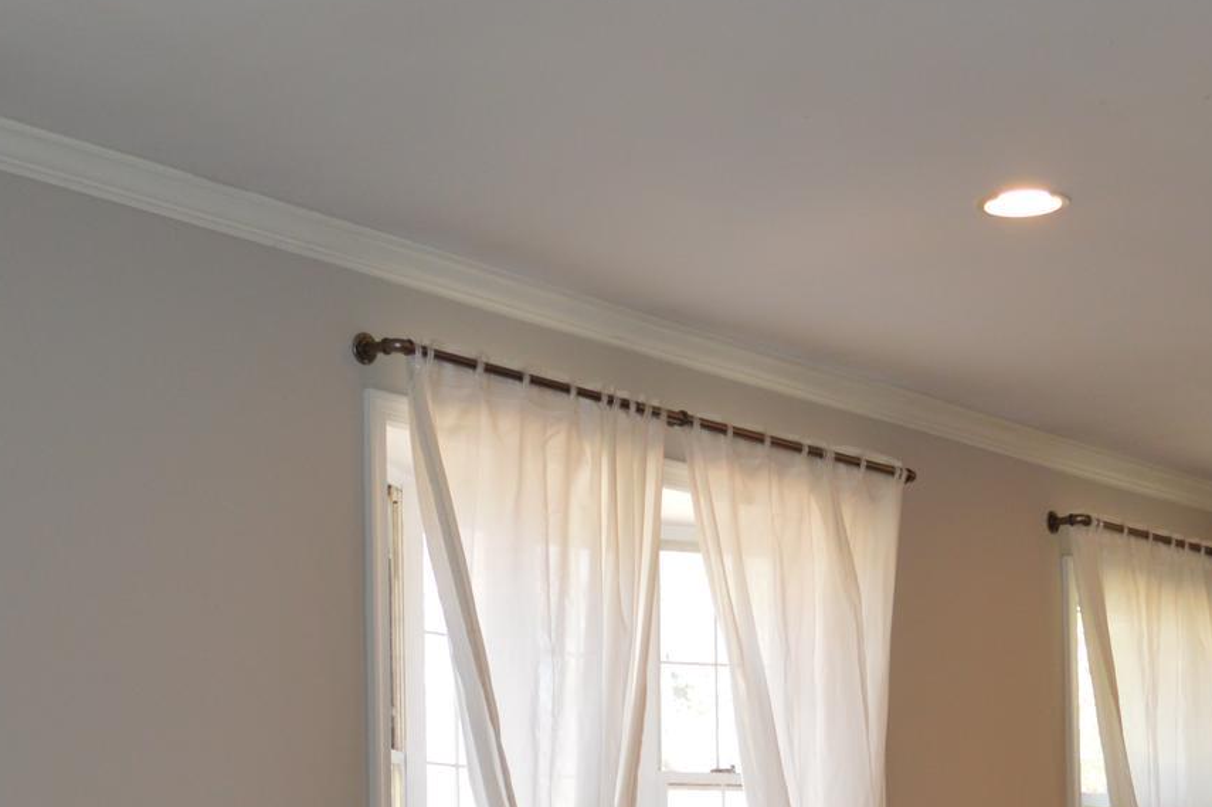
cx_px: 869
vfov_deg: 16.6
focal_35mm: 79
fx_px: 2658
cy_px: 945
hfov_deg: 25.5
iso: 400
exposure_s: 1/80
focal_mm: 22
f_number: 4
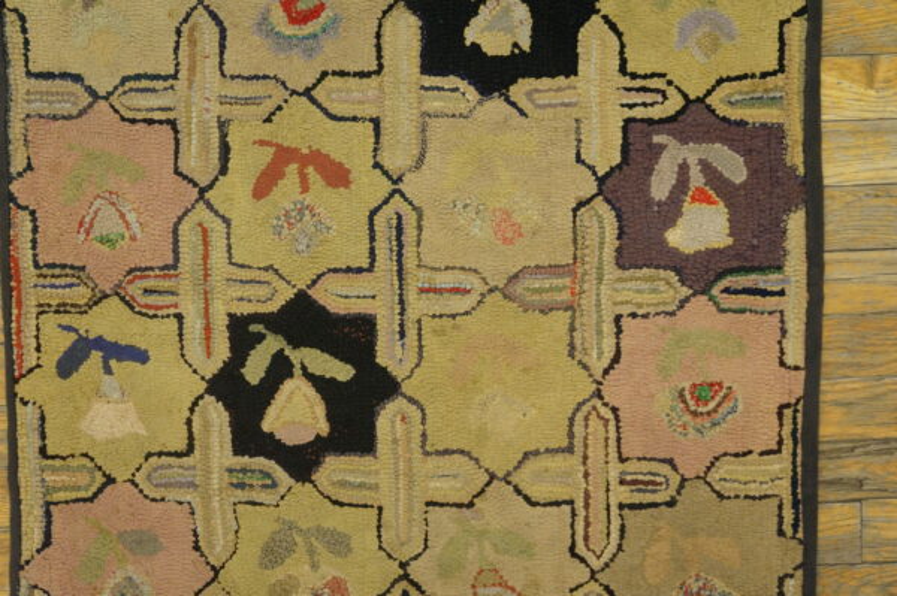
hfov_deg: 62.0
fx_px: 747
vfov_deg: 43.5
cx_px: 448
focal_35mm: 30
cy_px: 298
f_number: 4
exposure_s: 1/160
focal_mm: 20
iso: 2500
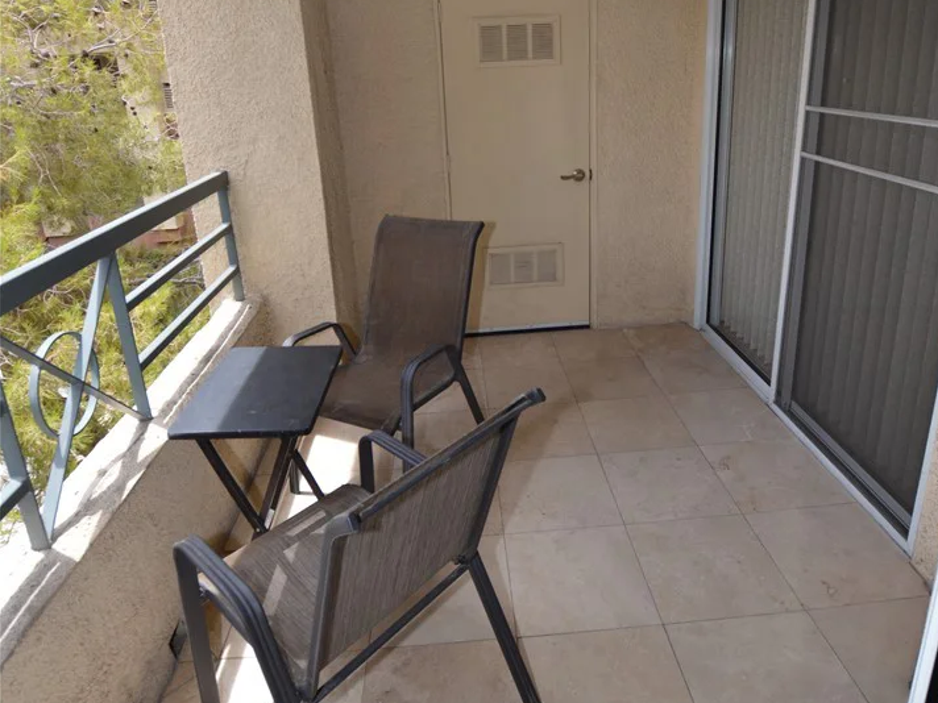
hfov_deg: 76.4
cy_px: 248
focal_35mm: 22
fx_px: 596
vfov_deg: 60.0
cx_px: 475
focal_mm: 10
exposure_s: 1/125
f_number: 5.6
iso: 125
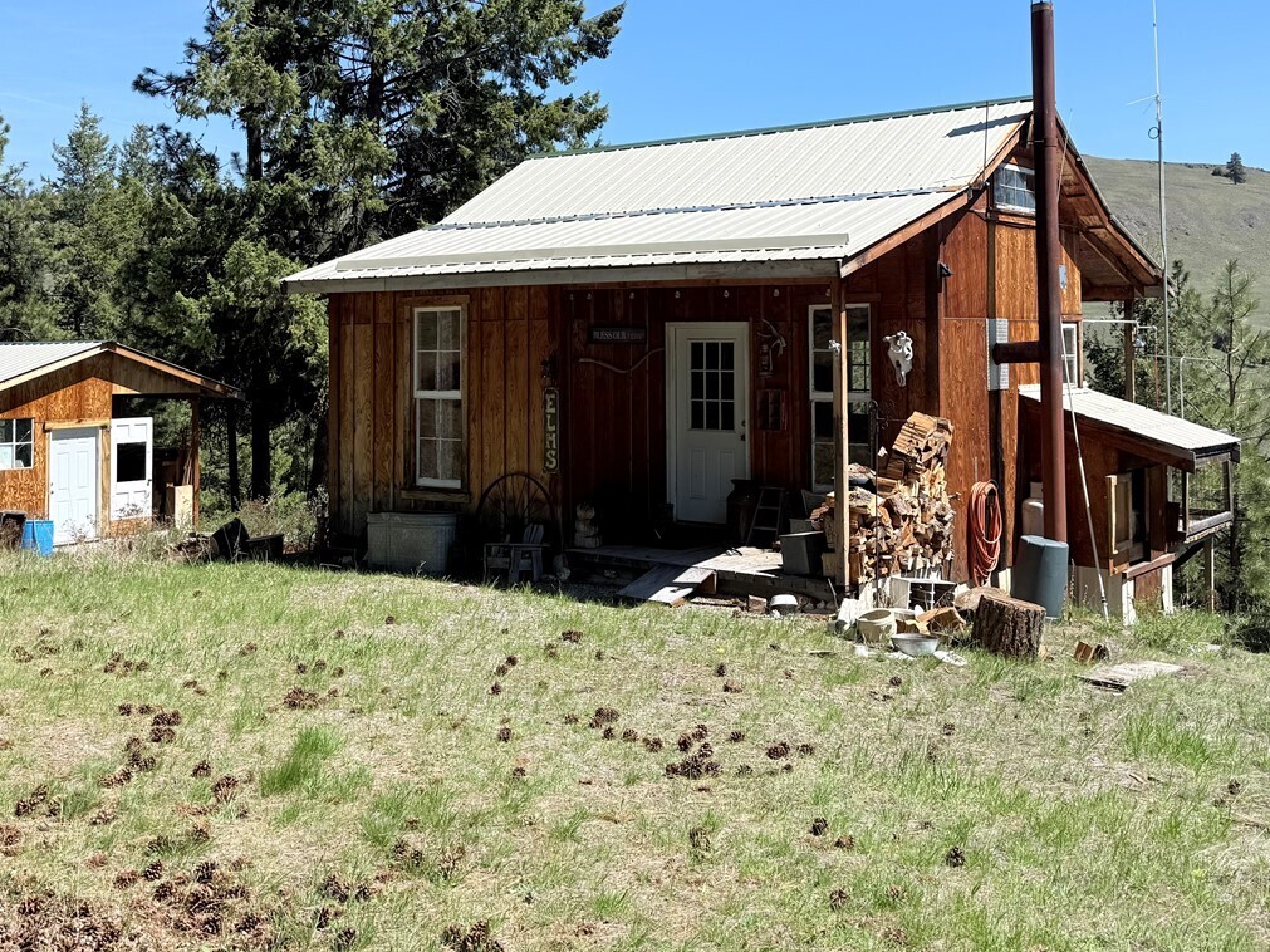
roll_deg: -0.1
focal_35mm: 38
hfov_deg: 49.0
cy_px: 299
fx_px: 1394
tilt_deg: +3.1
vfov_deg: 37.2
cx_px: 604
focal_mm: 6.76
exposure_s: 1/3953
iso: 80
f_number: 1.78
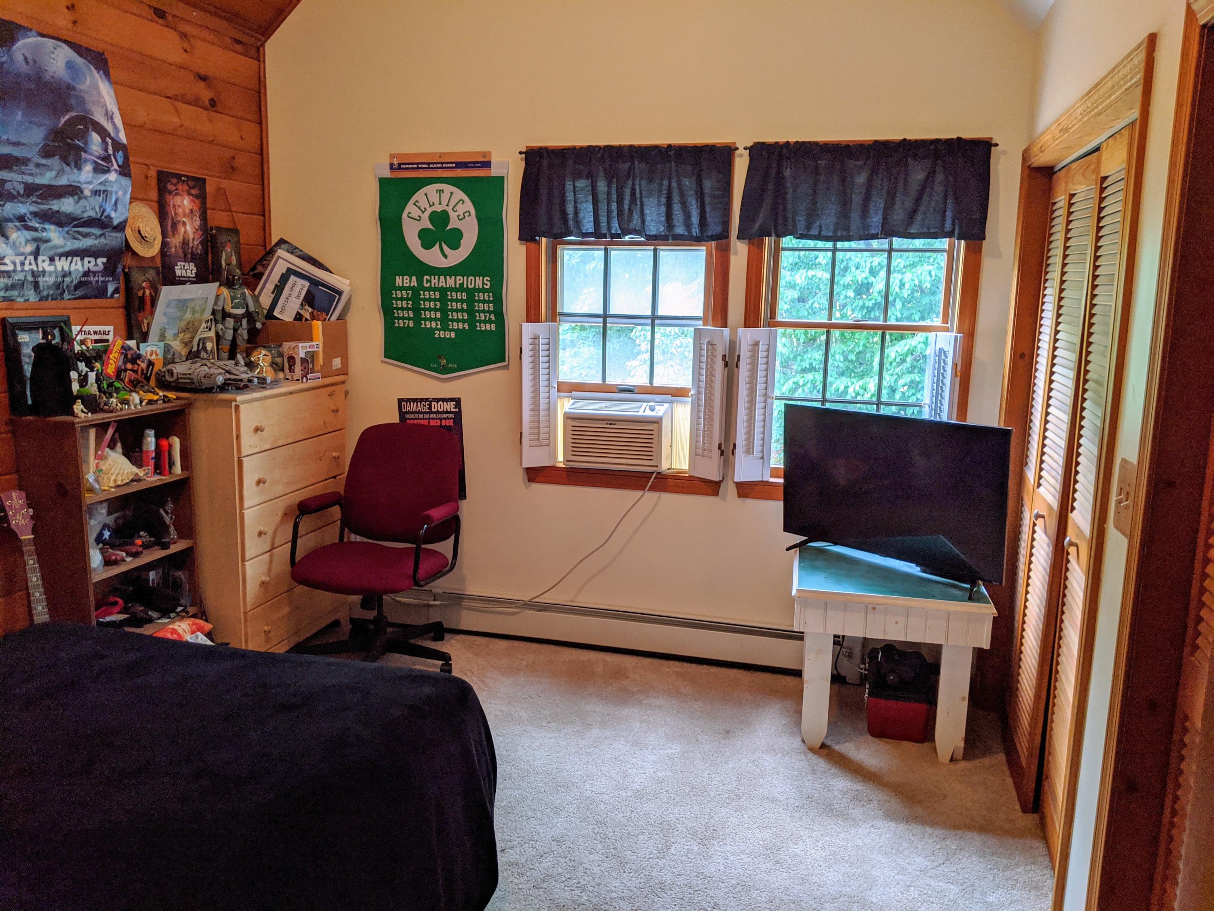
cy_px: 456
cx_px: 607
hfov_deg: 65.3
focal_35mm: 27
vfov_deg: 51.4
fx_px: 947
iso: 84
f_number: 1.8
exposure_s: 1/59.9
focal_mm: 4.44
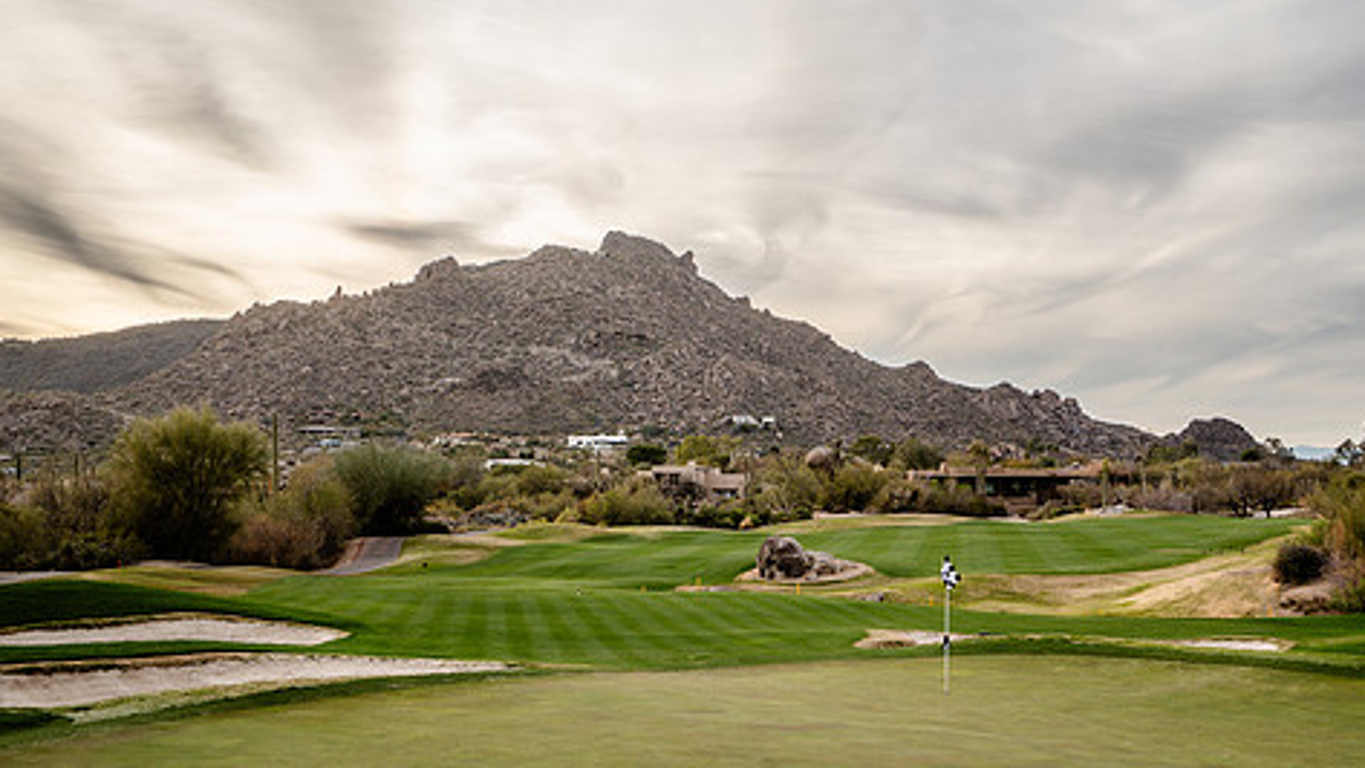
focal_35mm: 45
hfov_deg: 45.3
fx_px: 1629
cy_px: 472
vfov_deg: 26.5
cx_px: 785
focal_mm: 35
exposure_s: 1/125
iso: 125
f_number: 8
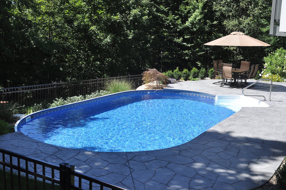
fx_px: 333
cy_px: 95
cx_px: 143
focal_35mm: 42
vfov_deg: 31.8
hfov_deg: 46.5
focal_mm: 28
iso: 640
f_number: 10
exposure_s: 1/400
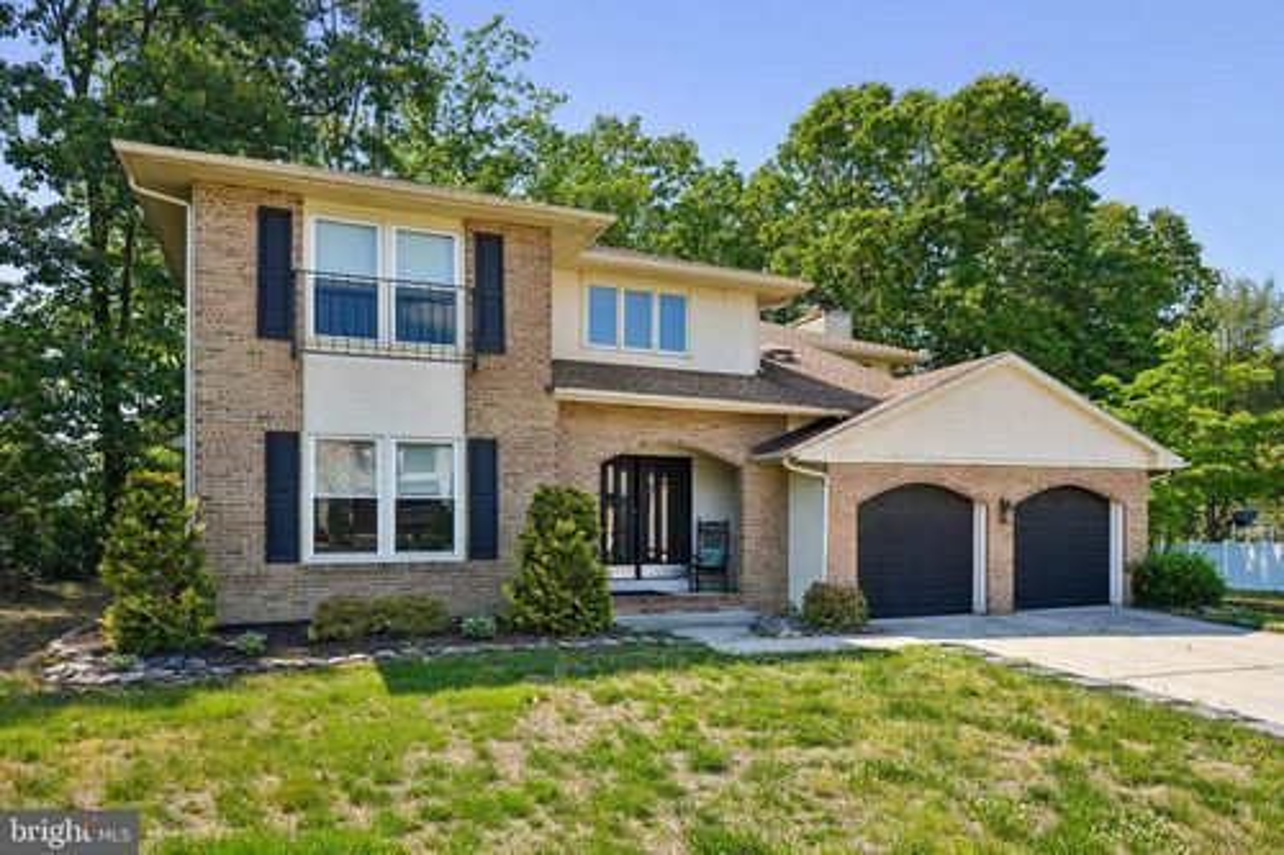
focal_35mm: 22
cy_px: 428
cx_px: 642
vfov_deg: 57.2
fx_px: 784
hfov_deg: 78.6
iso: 320
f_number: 5
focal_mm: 22
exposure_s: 1/500
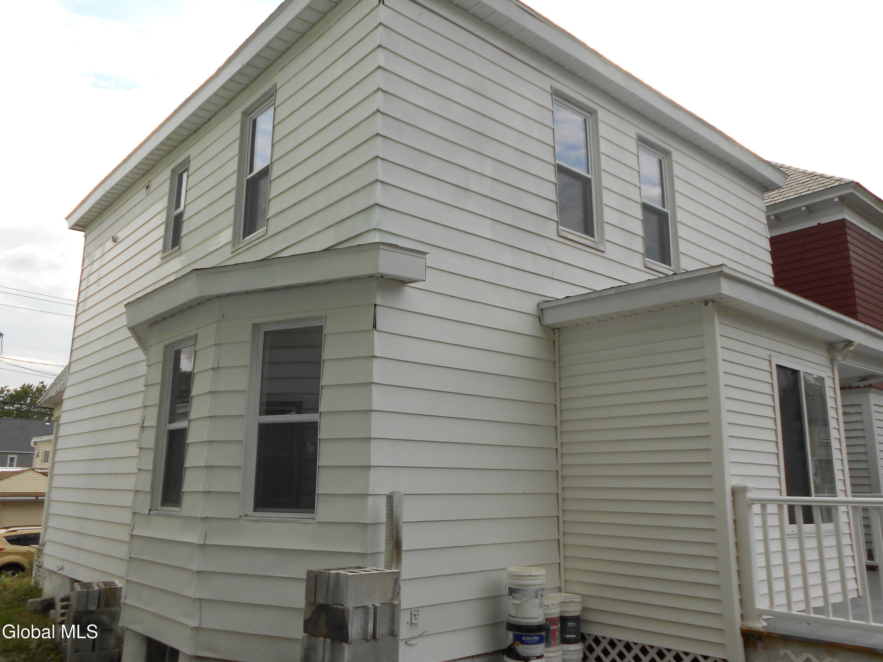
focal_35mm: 29
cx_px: 442
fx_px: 740
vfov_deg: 48.2
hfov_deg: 61.7
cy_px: 331
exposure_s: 1/320
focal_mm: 5.1
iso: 80
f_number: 3.4
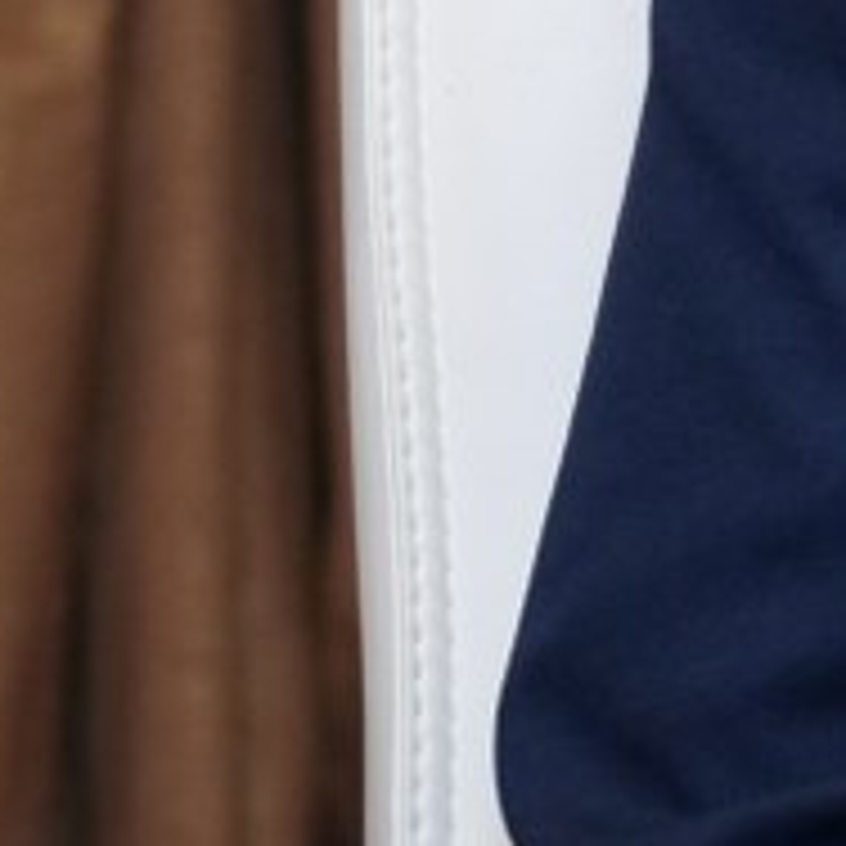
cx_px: 2056
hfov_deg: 3.6
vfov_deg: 3.7
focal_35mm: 477
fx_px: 13189
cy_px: -556
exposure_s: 1/200
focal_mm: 69
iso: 2000
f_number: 5.6
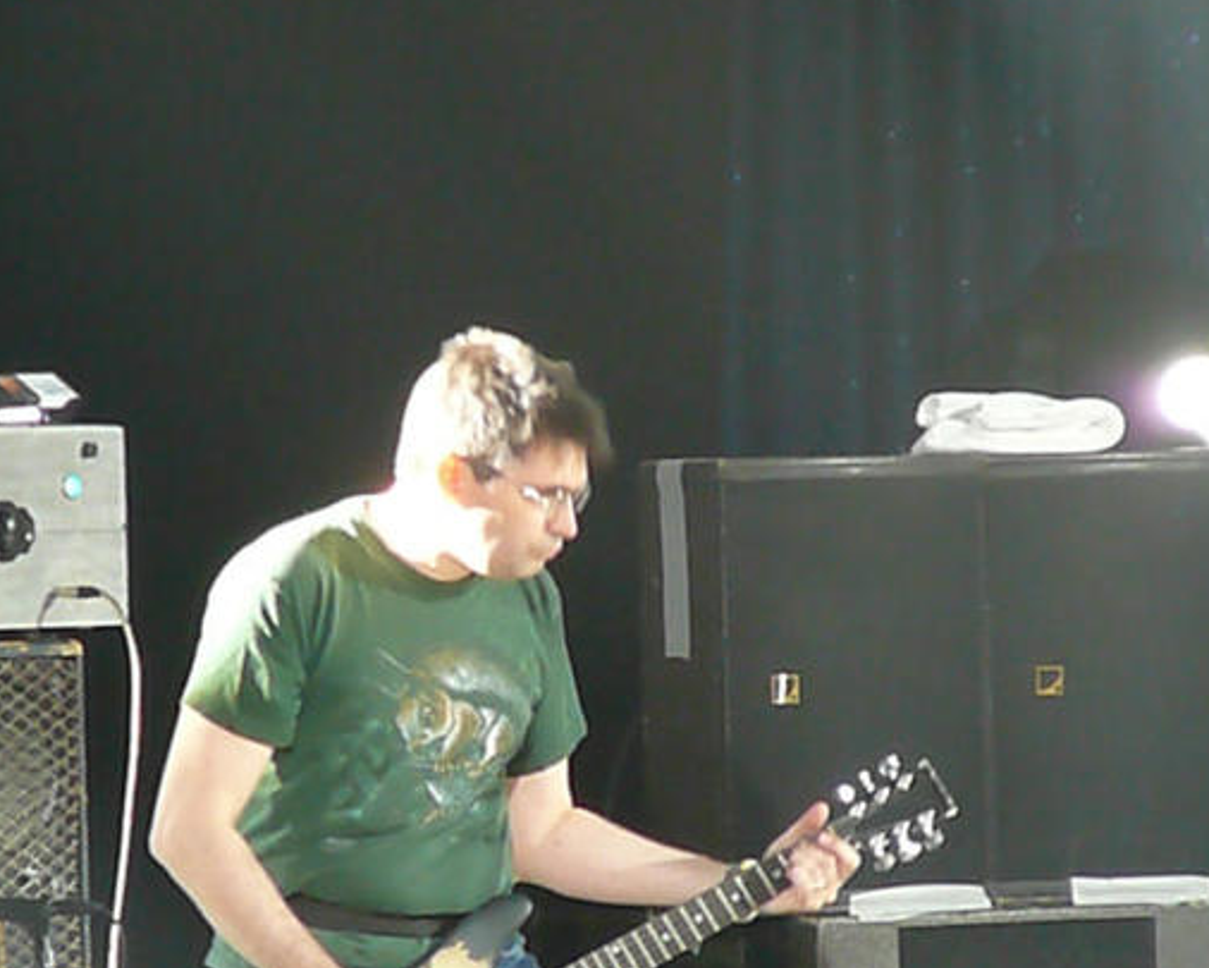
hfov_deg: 4.5
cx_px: 492
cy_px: 562
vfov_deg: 3.6
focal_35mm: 432
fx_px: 15461
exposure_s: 1/30
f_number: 4.2
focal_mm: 52
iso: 800
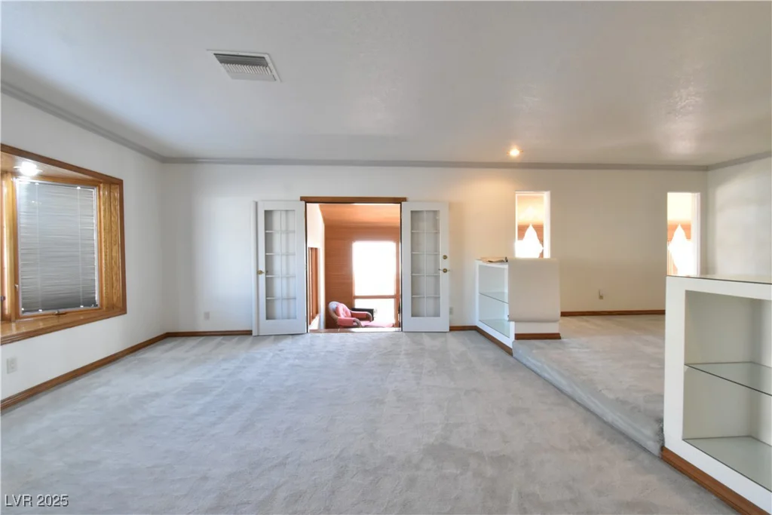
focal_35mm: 15
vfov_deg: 77.3
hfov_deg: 100.4
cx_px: 386
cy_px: 258
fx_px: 322
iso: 2000
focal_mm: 10
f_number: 22
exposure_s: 1/4
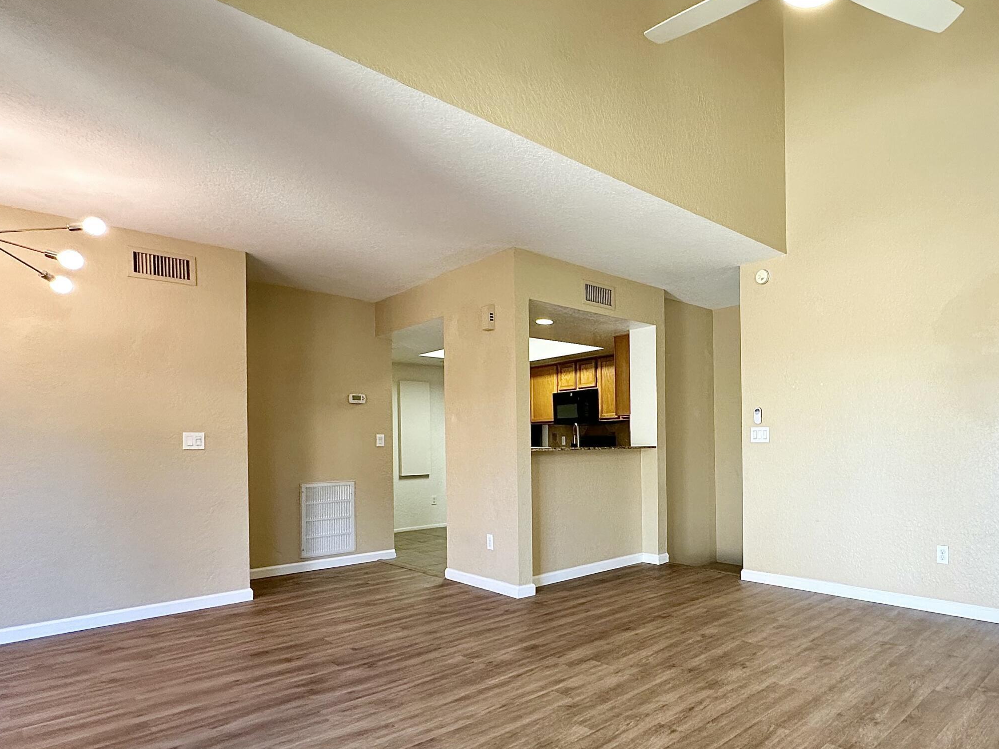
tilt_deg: -0.2
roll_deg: +1.0
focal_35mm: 21
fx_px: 606
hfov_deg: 76.3
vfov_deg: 63.0
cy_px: 443
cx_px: 671
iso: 200
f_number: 2.2
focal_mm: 2.22
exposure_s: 1/120
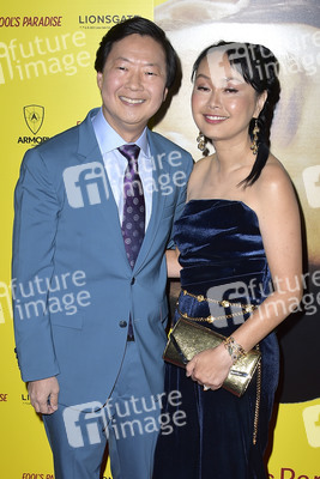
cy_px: 240
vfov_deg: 58.7
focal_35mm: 32
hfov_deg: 41.1
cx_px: 160
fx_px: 426
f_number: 6.3
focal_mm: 32
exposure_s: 1/250
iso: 250
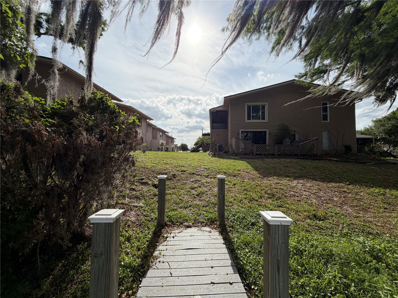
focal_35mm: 14
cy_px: 149
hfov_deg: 102.1
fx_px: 161
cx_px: 199
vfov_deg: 85.7
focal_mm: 2.22
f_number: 2.2
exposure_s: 1/1698
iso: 20
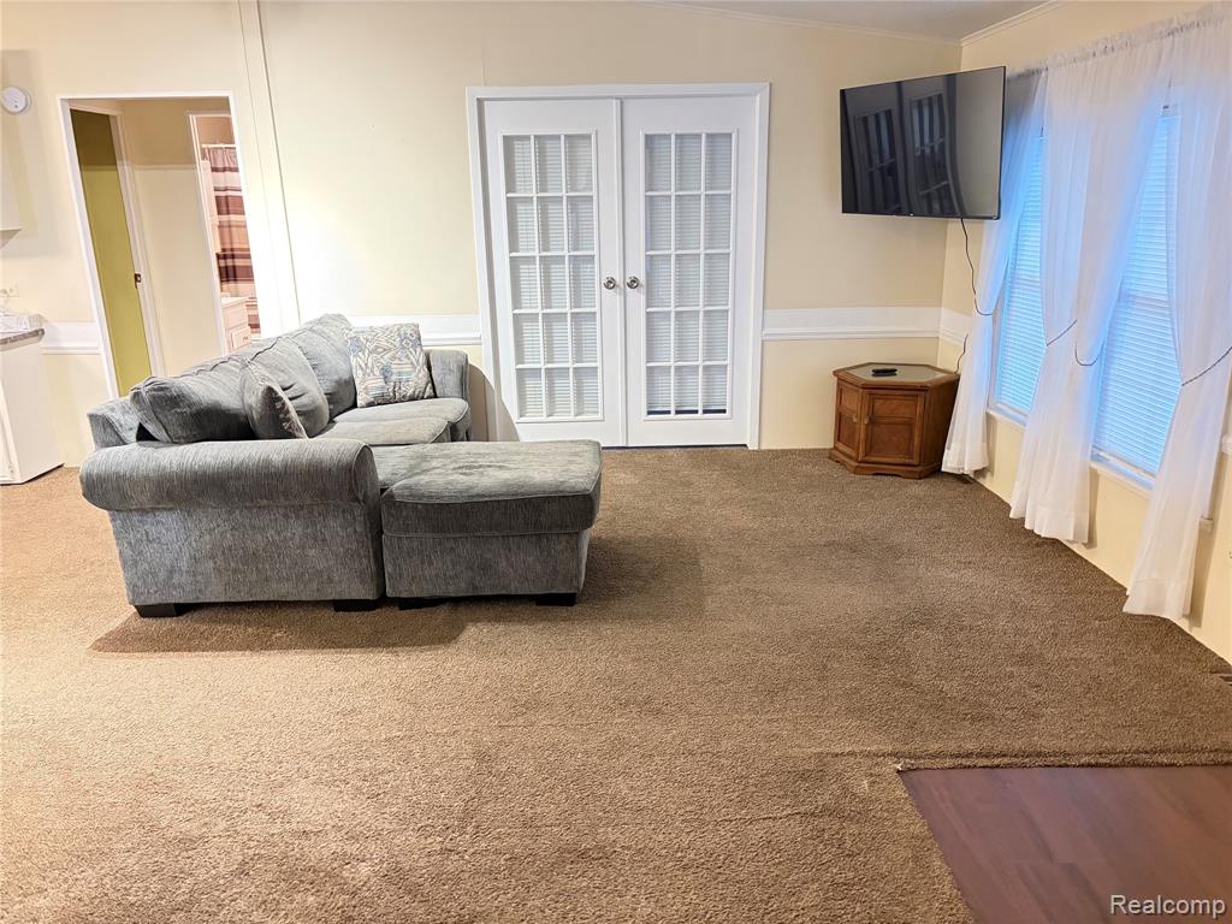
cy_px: 462
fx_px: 925
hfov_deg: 67.3
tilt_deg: -15.7
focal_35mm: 26
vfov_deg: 53.1
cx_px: 616
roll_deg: +0.7
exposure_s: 1/20
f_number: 1.6
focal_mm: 5.96
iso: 1000
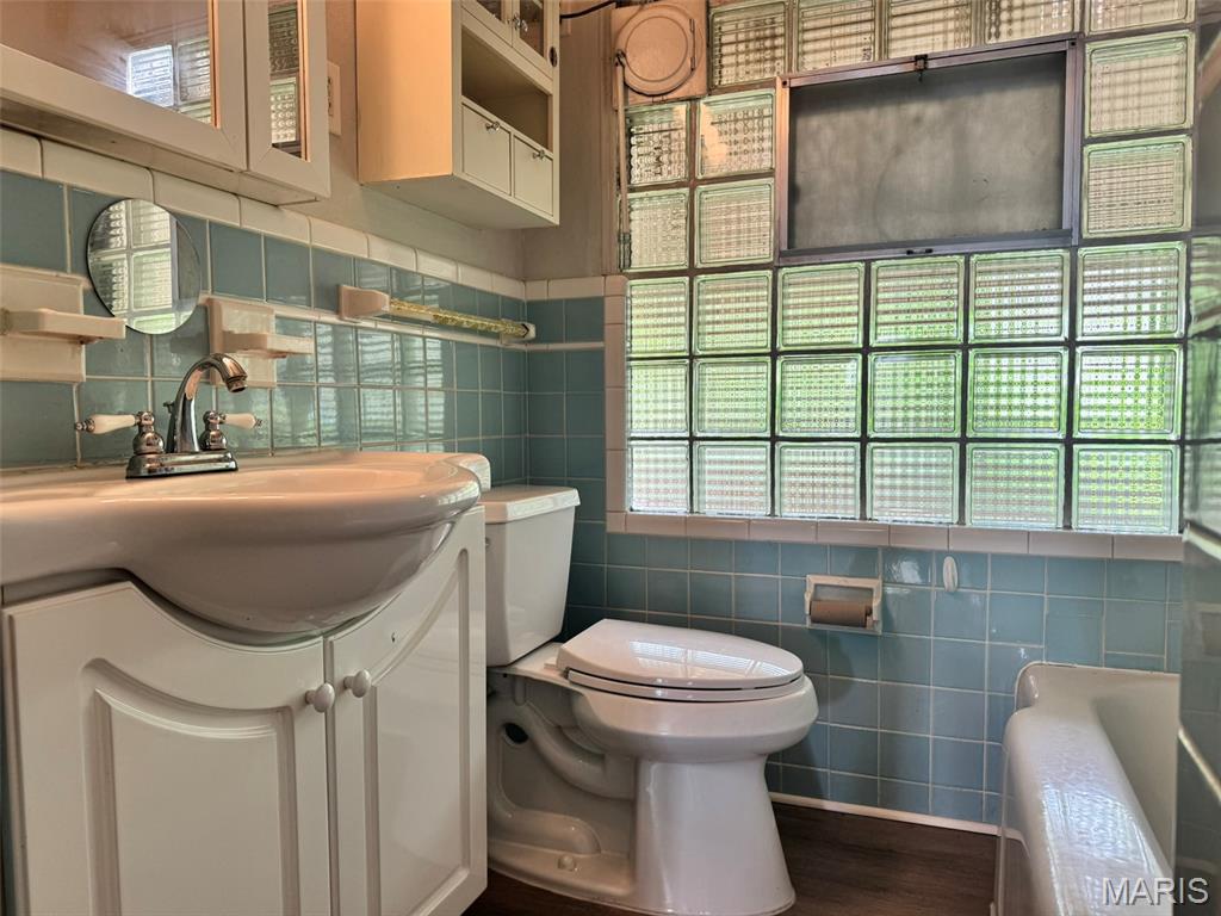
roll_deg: +0.2
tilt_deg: -3.7
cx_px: 610
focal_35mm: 24
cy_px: 458
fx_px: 847
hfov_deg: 71.6
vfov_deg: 56.8
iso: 80
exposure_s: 1/120
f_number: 1.78
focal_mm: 6.76
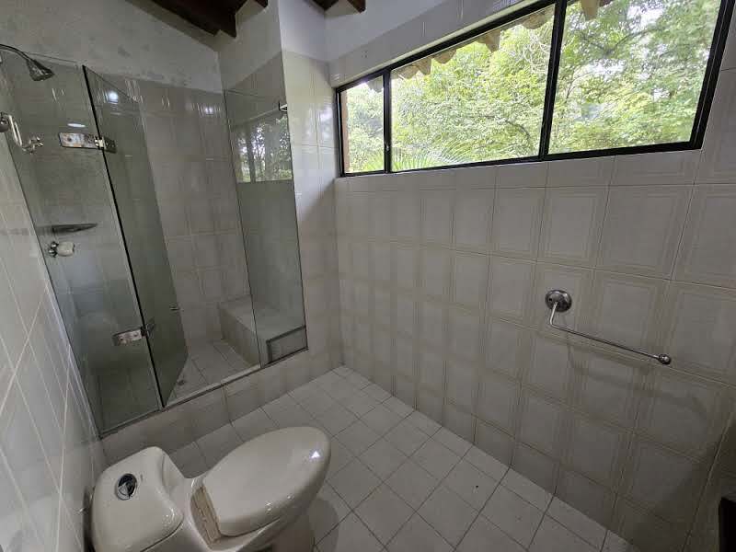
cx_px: 368
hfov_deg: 106.2
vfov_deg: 89.9
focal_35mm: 13
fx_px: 276
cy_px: 276
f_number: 2.2
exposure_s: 1/77.4
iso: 320
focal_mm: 2.2
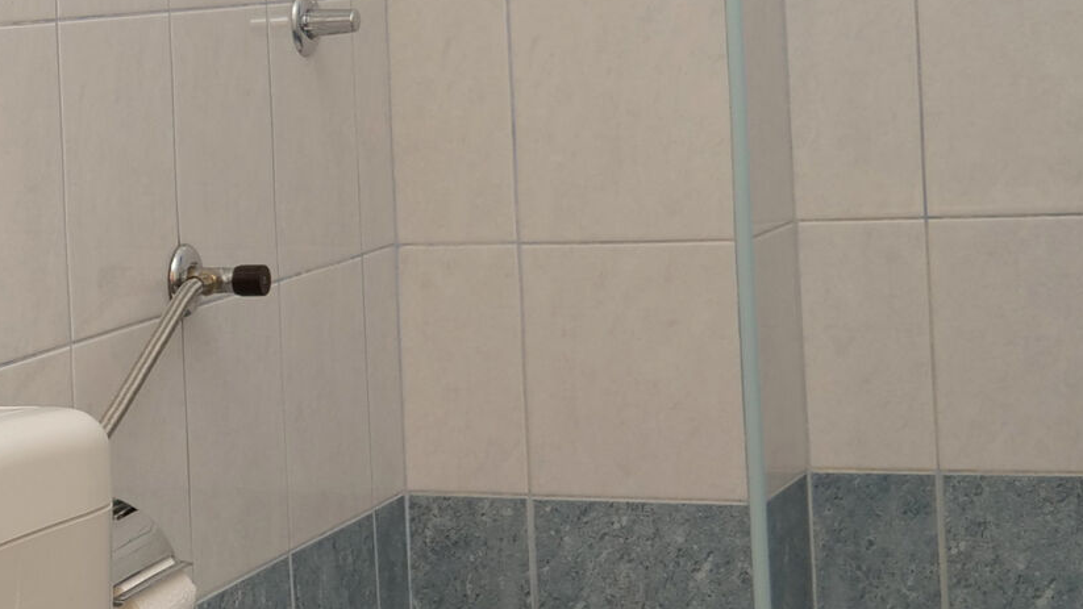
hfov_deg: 22.5
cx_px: -124
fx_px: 2556
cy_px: 393
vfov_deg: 13.6
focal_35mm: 89
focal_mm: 12
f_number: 3.5
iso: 200
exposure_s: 1/60
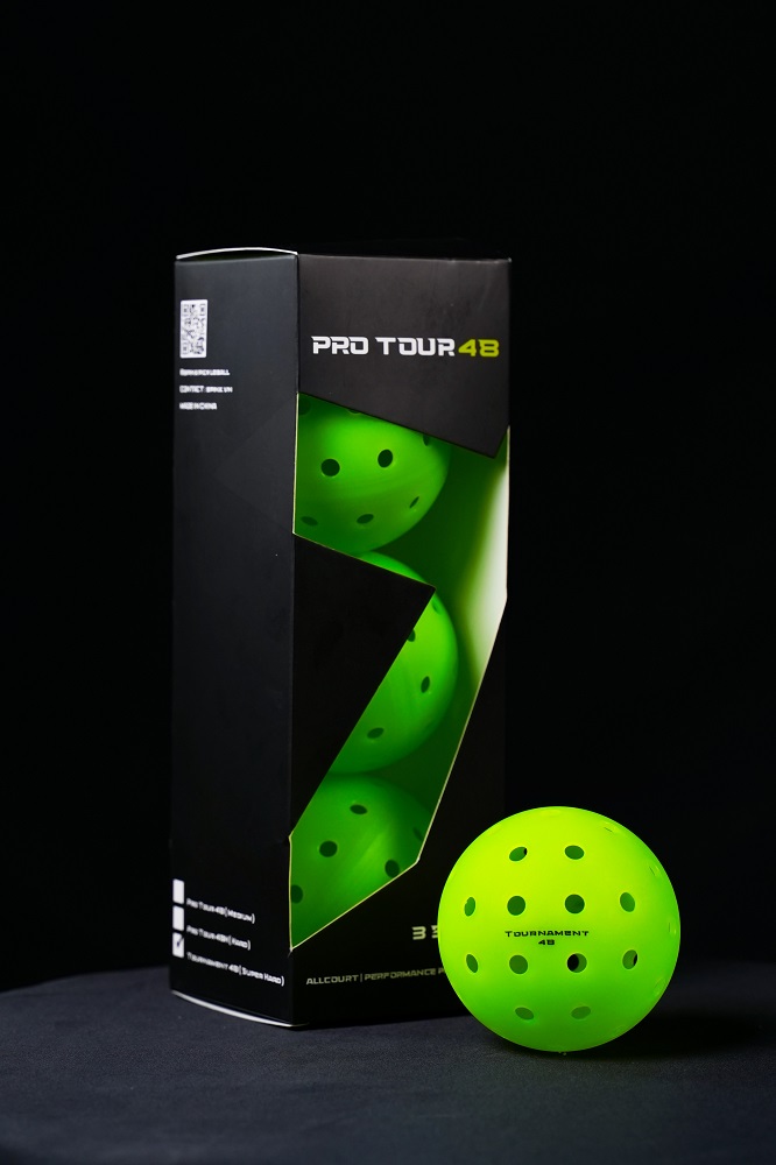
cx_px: 388
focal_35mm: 106
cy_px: 582
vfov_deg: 19.3
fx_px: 3429
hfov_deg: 12.9
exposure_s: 1/125
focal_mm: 71
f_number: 5
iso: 640
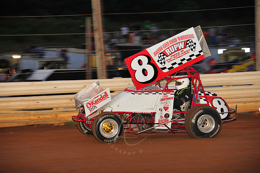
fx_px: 1227
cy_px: 86
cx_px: 130
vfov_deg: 8.1
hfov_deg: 12.1
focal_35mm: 170
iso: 1000
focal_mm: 170
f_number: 6.3
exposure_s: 1/320
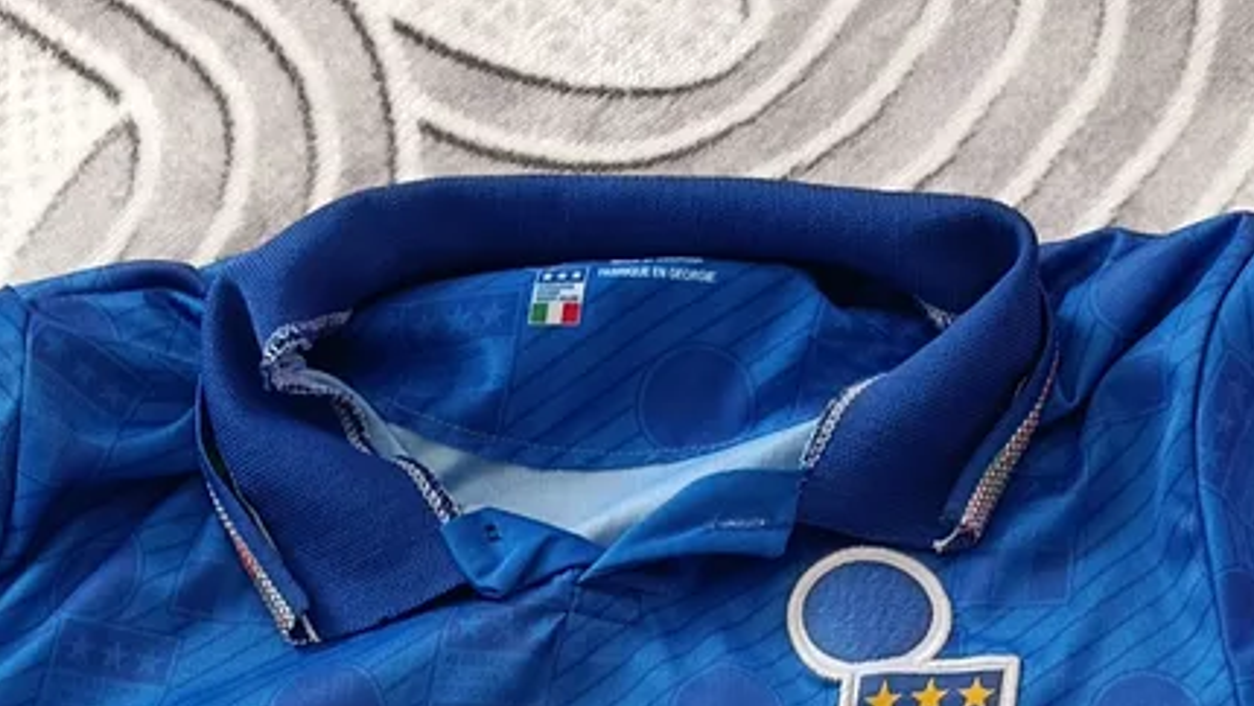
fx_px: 2328
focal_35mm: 70
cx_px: 610
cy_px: 1552
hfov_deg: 30.1
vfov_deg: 13.7
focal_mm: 6.11
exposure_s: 1/100
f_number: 1.65
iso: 602
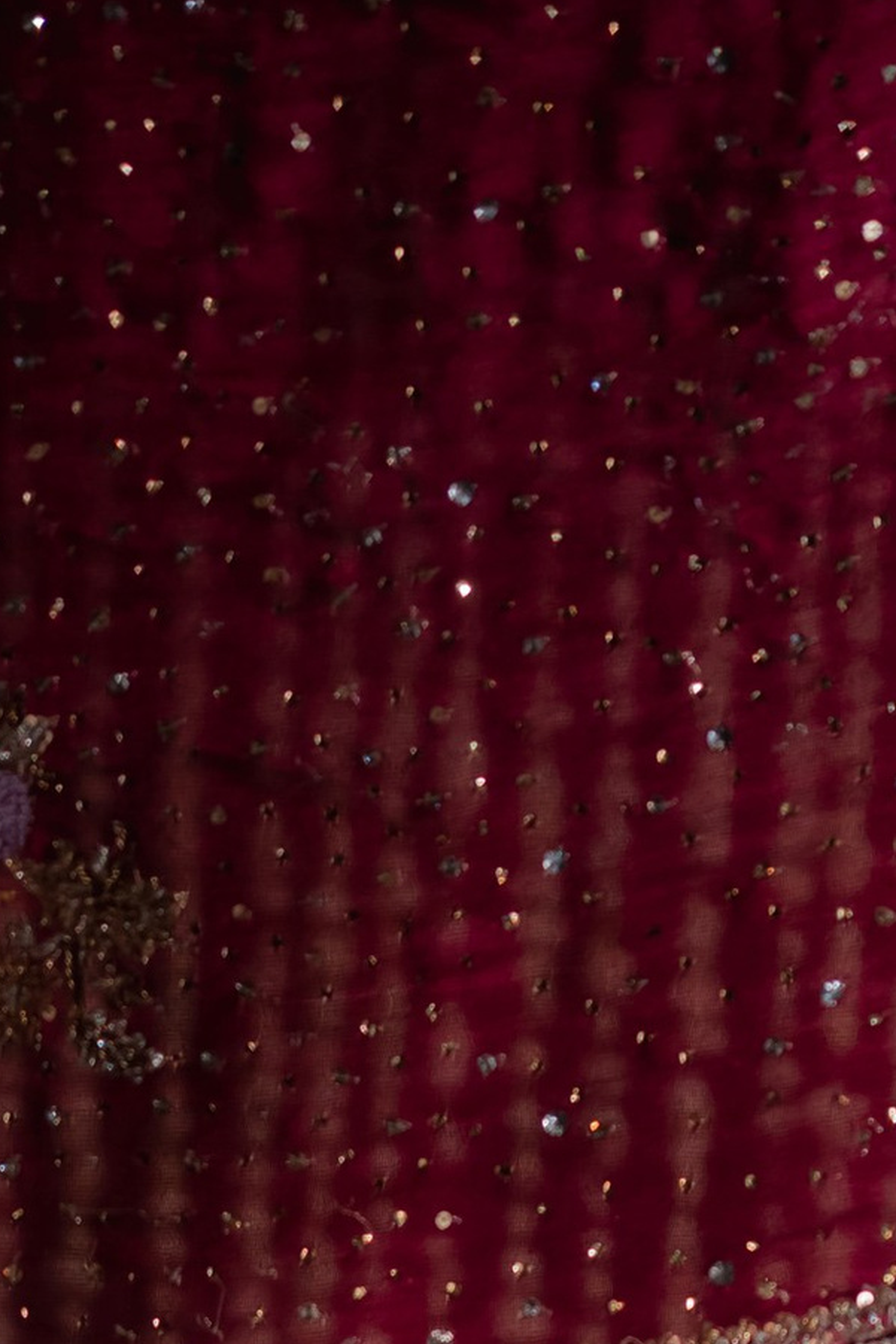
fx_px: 5564
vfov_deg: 12.5
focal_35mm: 149
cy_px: 2476
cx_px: 216
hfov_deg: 9.2
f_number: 2.2
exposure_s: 1/160
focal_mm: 35
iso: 320
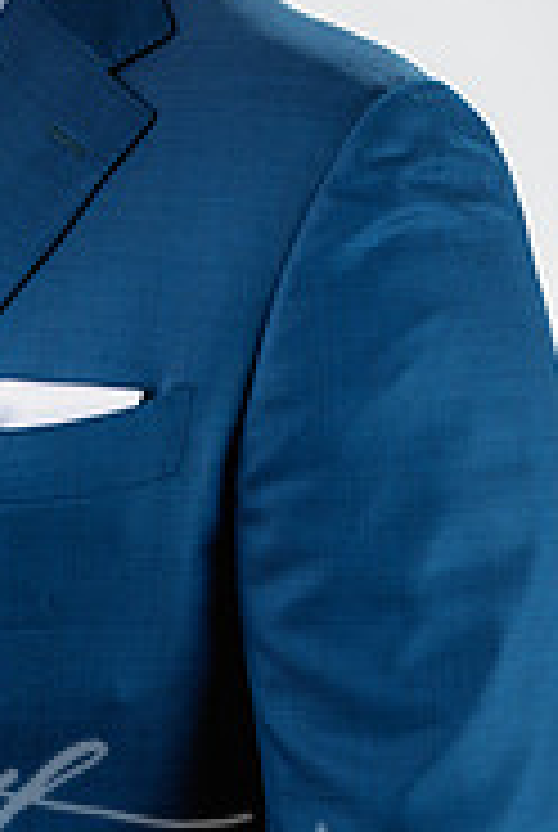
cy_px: 45
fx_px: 3937
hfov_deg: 8.1
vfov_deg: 12.0
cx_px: -27
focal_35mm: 170
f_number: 8
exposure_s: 1/160
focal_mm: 70
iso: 125
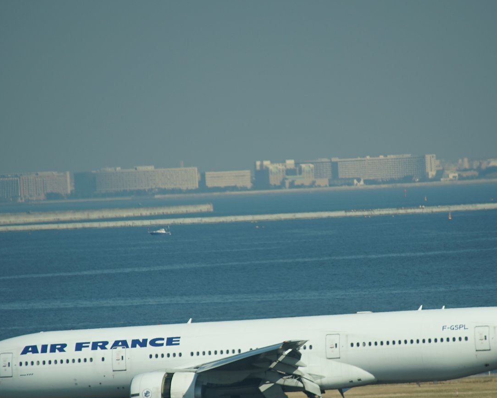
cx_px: 275
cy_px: 296
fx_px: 7811
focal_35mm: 531
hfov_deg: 3.6
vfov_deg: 2.9
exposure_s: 1/320
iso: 100
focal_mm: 300
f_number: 6.3
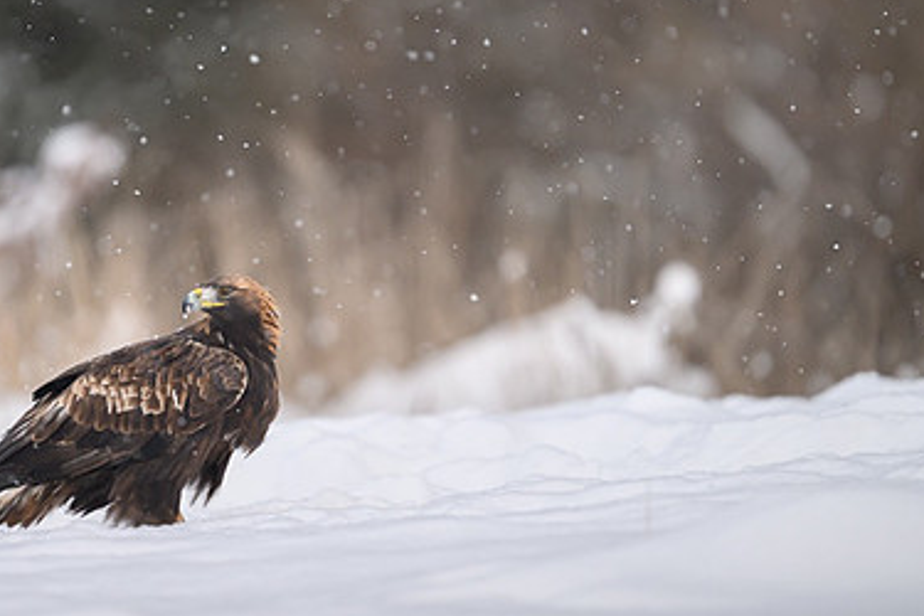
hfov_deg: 2.4
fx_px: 22200
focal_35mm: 865
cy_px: 246
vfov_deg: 1.6
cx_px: 293
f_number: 4
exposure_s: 1/640
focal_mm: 560
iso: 800
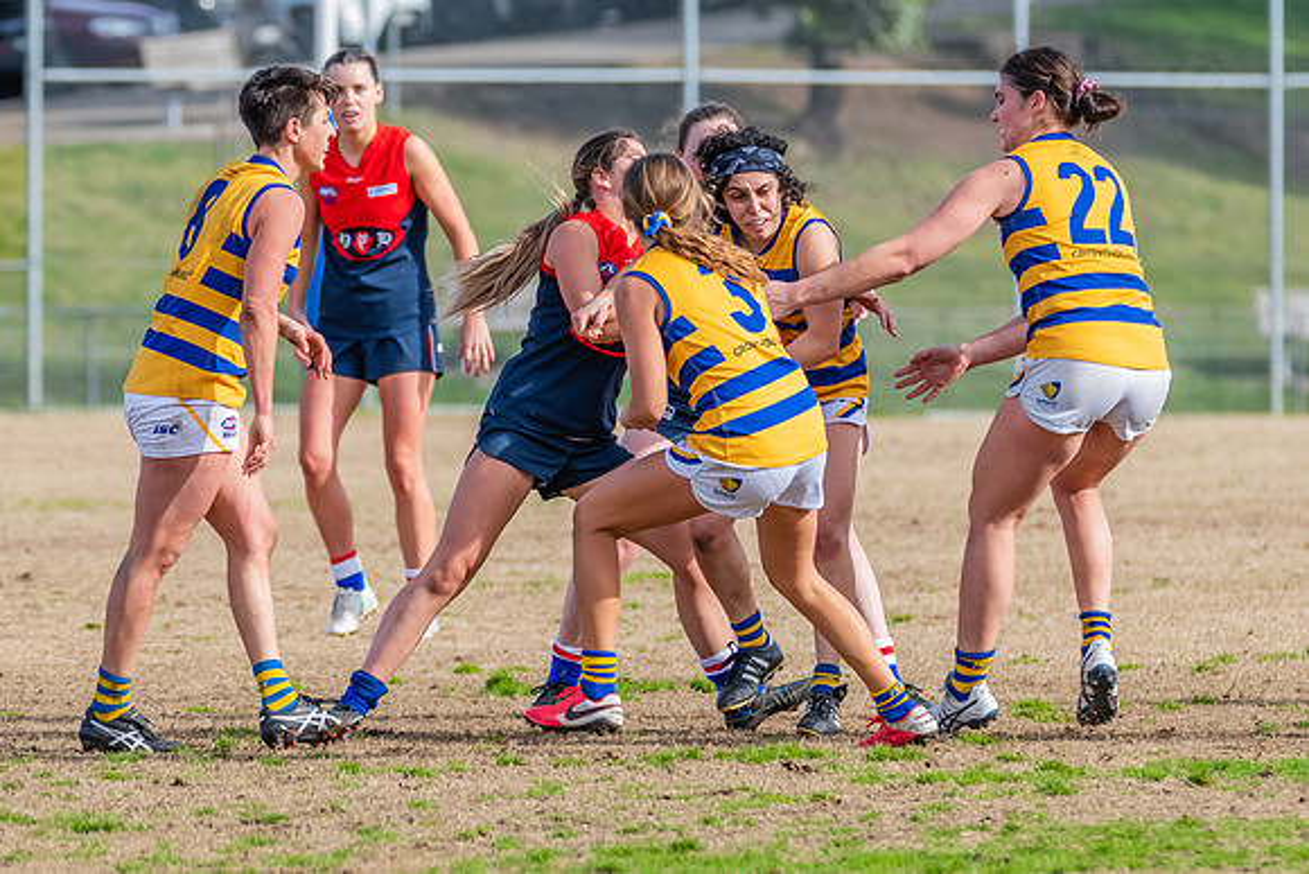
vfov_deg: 2.5
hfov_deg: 3.8
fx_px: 19881
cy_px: 426
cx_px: 674
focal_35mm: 547
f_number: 8
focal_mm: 300
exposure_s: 1/1600
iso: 800
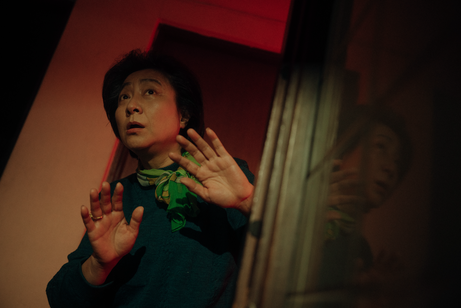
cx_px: 230
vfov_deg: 40.0
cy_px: 154
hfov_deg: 57.2
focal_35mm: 33
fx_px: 423
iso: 2500
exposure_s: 1/160
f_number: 2.8
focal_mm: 33
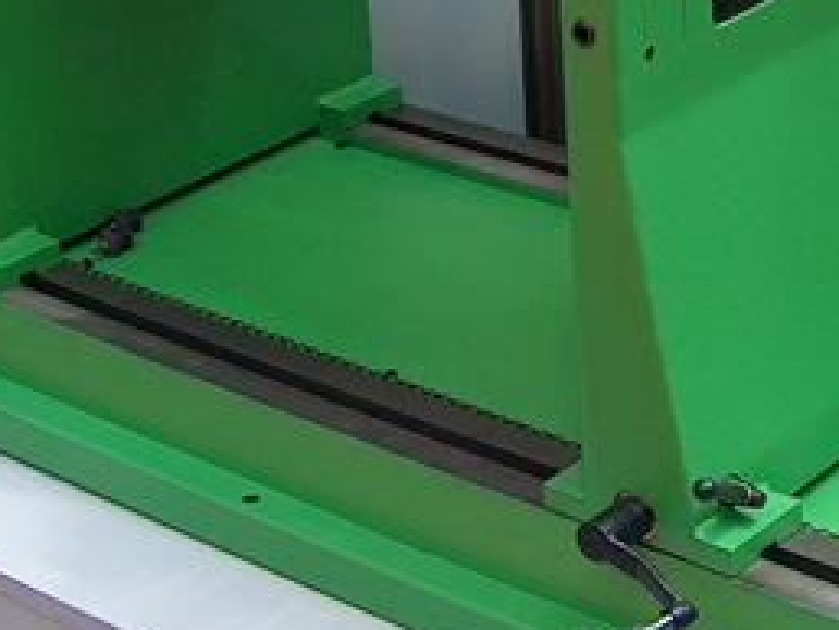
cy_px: -201
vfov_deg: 12.5
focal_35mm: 115
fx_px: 2789
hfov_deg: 17.1
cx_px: 320
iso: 133
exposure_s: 1/122
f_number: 2.8
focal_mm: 7.6
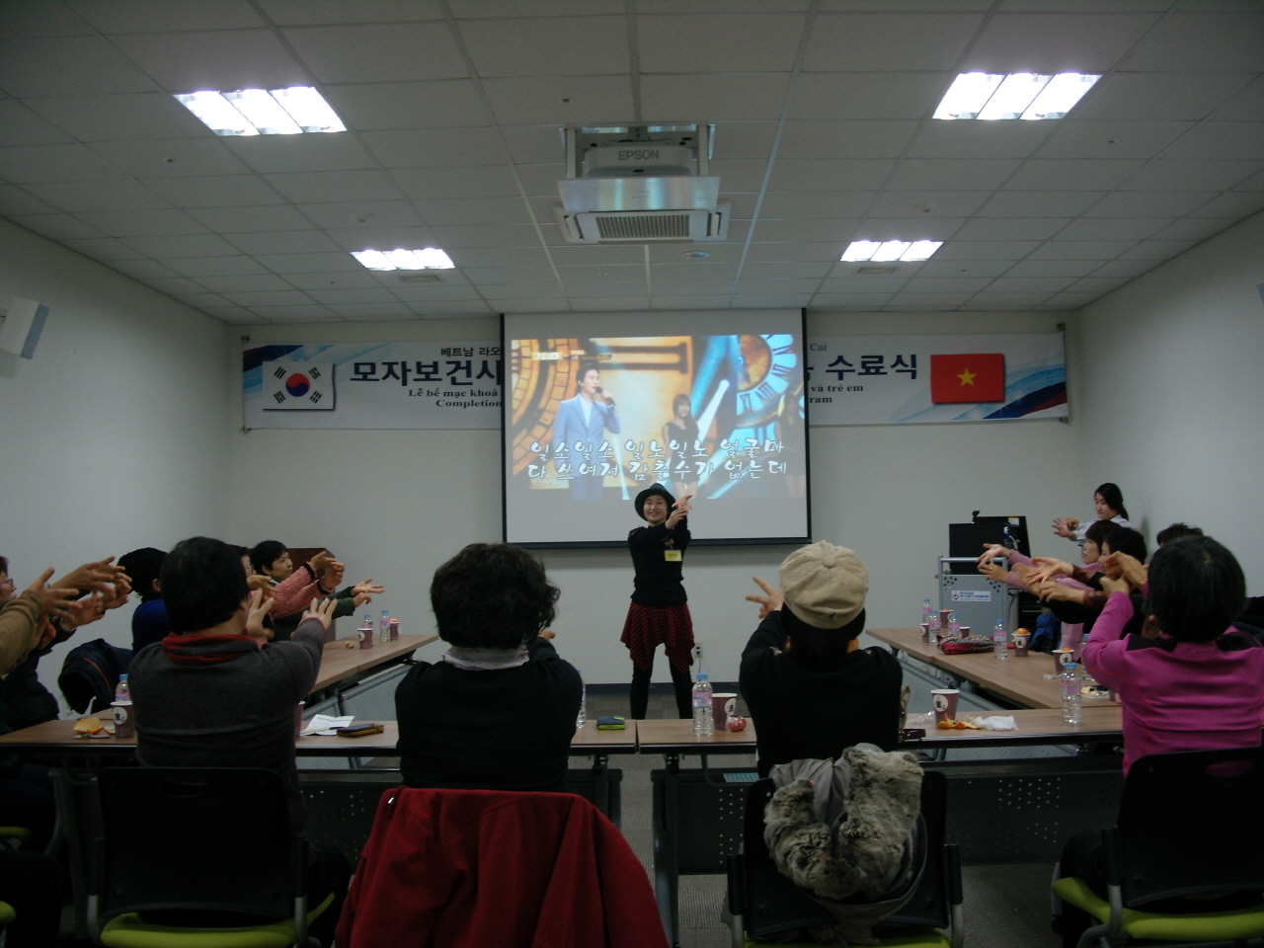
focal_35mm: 38
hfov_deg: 49.0
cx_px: 632
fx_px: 1388
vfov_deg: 37.7
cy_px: 474
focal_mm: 7.8
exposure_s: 1/50
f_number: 2.8
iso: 80
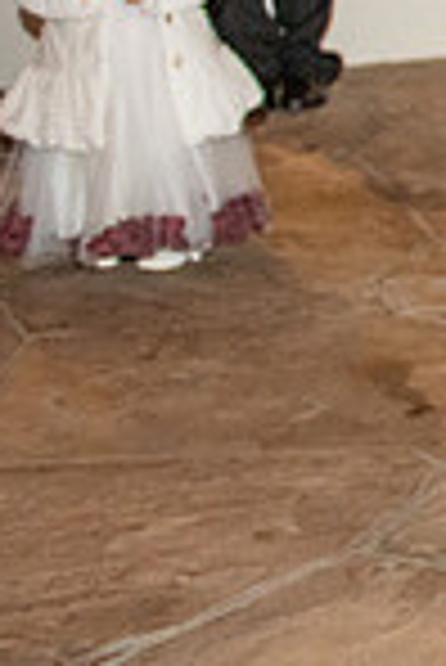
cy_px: -175
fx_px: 2373
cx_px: 1505
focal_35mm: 128
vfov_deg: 15.3
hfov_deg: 8.3
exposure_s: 1/125
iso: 1250
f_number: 2.8
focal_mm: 24
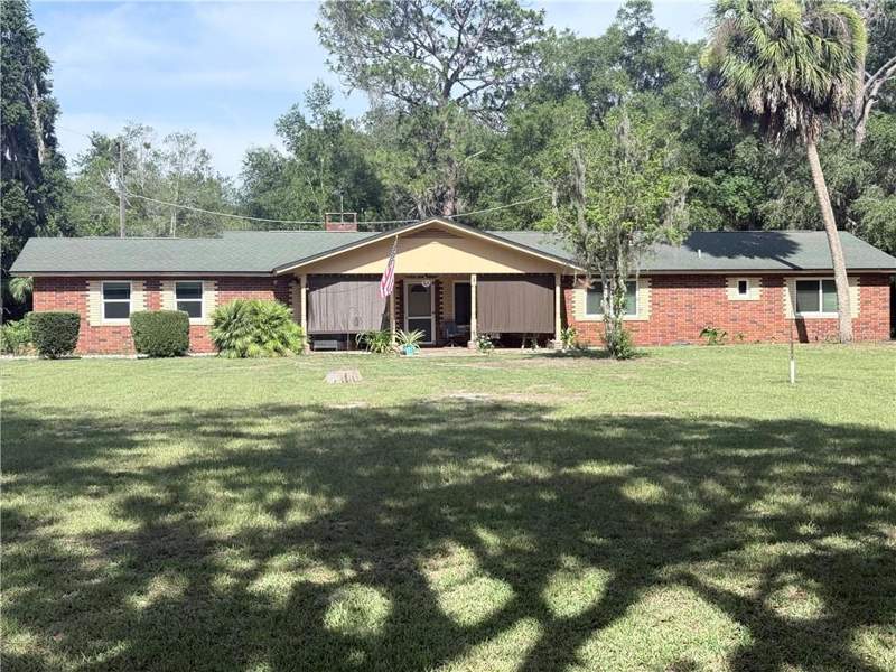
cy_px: 336
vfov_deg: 30.3
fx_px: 1242
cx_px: 448
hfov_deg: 39.7
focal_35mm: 48
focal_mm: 6.76
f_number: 1.78
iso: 64
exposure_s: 1/2762
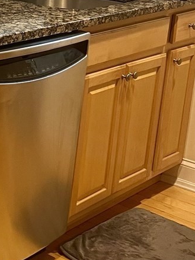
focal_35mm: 91
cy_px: 41
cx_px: -130
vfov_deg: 21.2
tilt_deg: -12.4
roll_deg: -1.4
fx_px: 684
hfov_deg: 14.7
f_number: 1.5
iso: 160
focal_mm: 5.7
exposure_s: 1/60
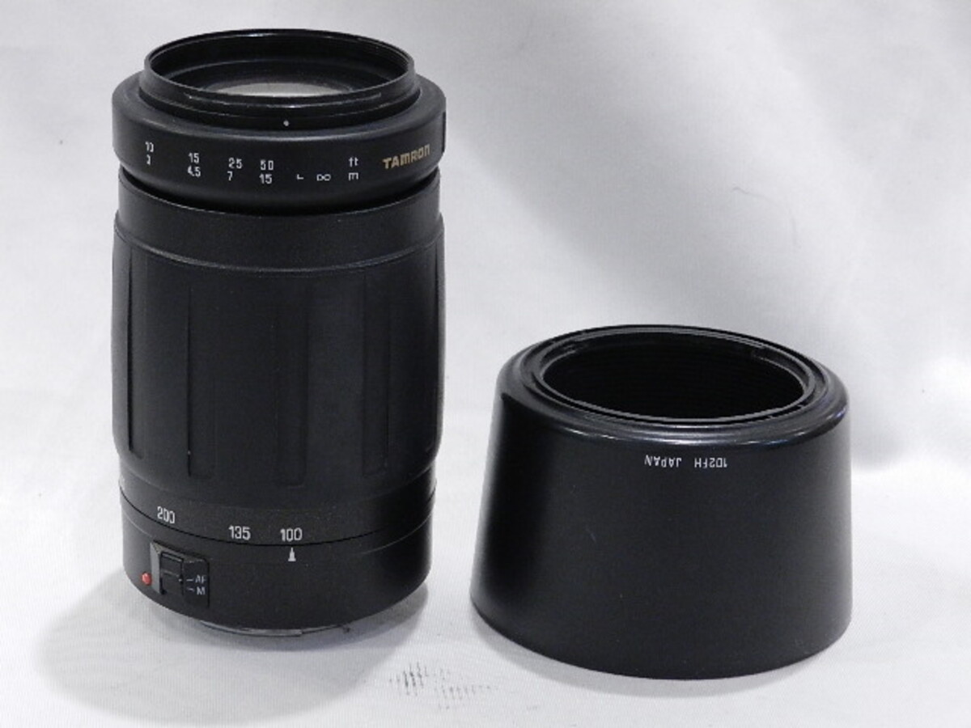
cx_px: 486
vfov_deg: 17.6
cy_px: 364
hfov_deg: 23.3
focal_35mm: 84
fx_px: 2356
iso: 800
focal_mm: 14.9
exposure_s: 1/50
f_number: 4.4
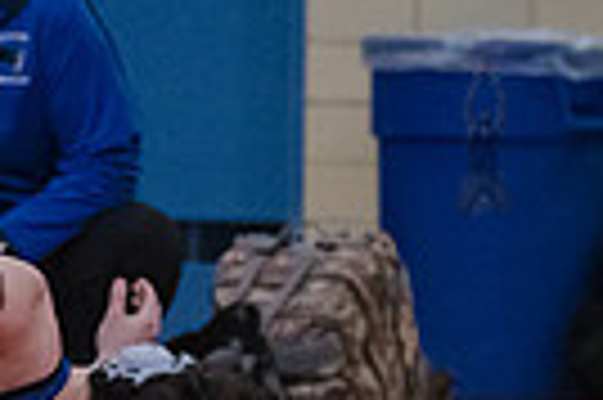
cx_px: -99
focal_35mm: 485
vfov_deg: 2.8
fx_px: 8114
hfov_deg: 4.2
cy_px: 353
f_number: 3.2
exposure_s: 1/400
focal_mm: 112
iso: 8000
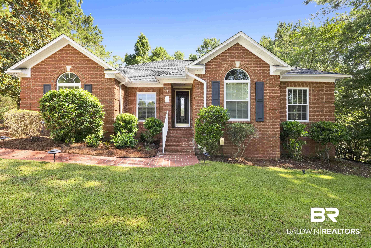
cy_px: 124
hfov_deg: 104.3
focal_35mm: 14
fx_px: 144
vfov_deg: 81.2
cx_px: 186
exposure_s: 1/80
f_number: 11
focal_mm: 14
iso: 400
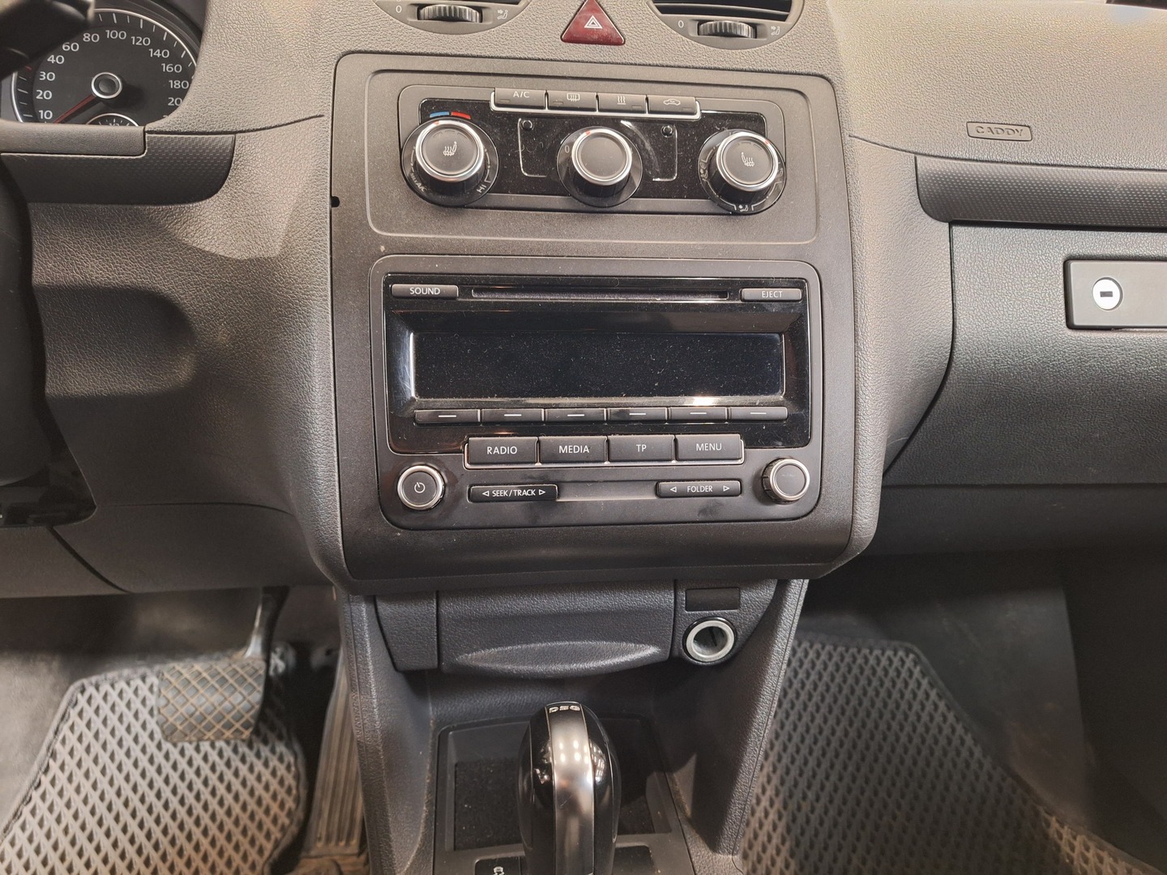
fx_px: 775
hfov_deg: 73.9
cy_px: 438
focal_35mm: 23
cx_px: 584
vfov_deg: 58.9
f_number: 1.8
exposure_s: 1/20
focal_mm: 5.54
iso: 500
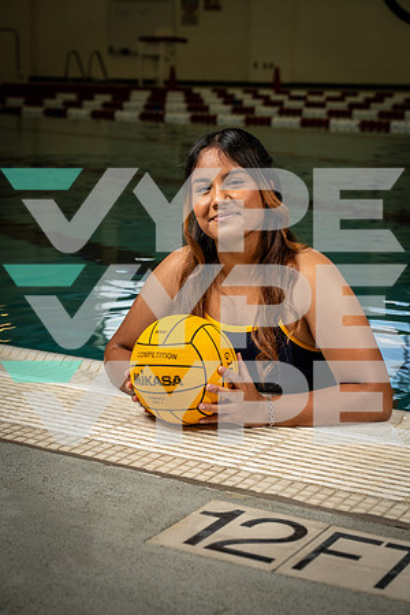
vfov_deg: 28.8
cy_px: 308
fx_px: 1196
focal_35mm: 70
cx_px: 205
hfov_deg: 19.5
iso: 640
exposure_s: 1/250
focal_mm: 70
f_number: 5.6
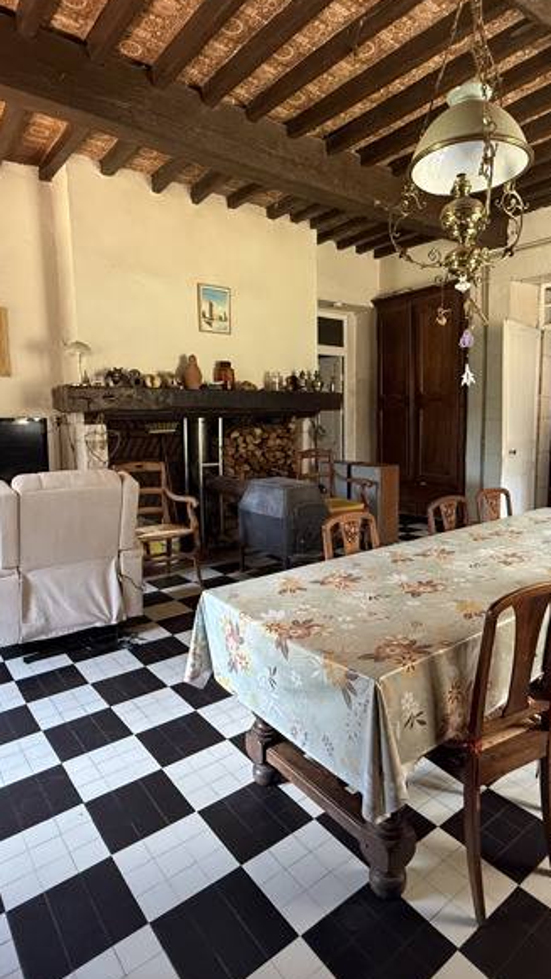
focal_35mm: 21
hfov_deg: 53.4
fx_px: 545
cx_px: 320
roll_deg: +0.7
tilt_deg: -6.2
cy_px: 482
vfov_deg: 83.8
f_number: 2.2
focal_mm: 2.22
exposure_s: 1/60
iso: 640
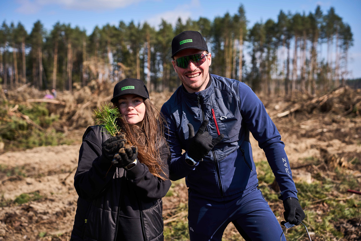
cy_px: 120
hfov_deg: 42.7
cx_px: 180
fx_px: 461
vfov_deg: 29.2
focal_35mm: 46
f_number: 2.8
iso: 200
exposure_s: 1/2000
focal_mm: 46
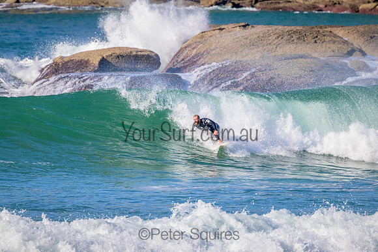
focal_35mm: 800
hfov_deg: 2.6
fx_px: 8402
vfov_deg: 1.7
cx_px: 189
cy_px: 126
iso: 1400
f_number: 11
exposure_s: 1/2000
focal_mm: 800
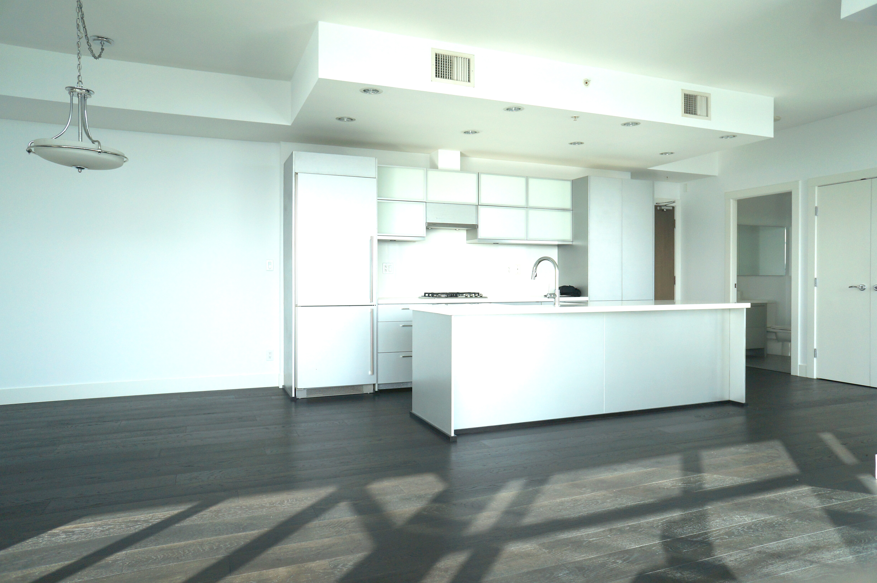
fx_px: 584
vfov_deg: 53.0
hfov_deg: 73.8
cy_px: 292
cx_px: 438
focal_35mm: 24
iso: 200
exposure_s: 1/400
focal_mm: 16
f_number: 6.3
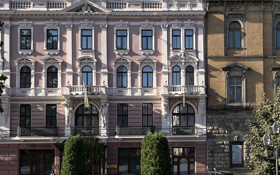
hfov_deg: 28.9
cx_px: 175
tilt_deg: +4.8
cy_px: 111
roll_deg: +0.5
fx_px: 542
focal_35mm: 71
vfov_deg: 18.3
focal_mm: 5.96
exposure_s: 1/1626
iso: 50
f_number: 1.6
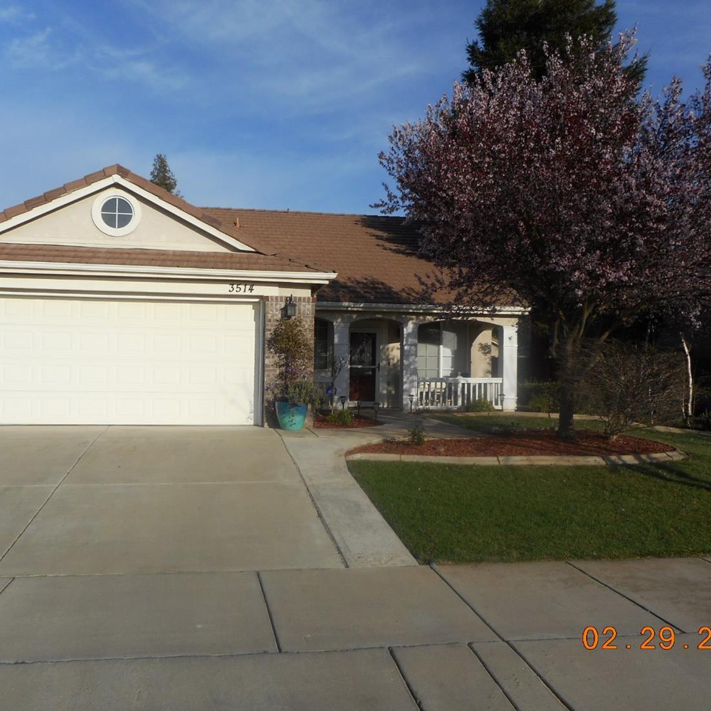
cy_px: 356
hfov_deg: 54.0
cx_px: 329
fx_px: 697
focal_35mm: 30
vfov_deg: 54.0
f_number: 3.7
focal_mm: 4.5
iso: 80
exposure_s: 1/1250
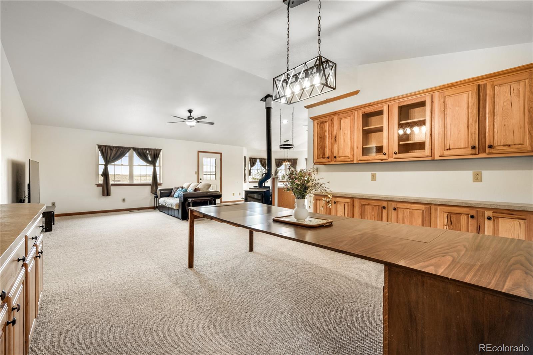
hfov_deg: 100.4
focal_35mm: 15
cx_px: 266
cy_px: 178
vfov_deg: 77.3
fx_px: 222
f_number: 13
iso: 100
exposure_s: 1.6
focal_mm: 15
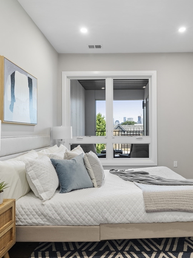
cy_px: 130
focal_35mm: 25
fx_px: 186
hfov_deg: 54.5
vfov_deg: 69.4
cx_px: 115
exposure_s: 1/5
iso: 320
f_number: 7.1
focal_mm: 17
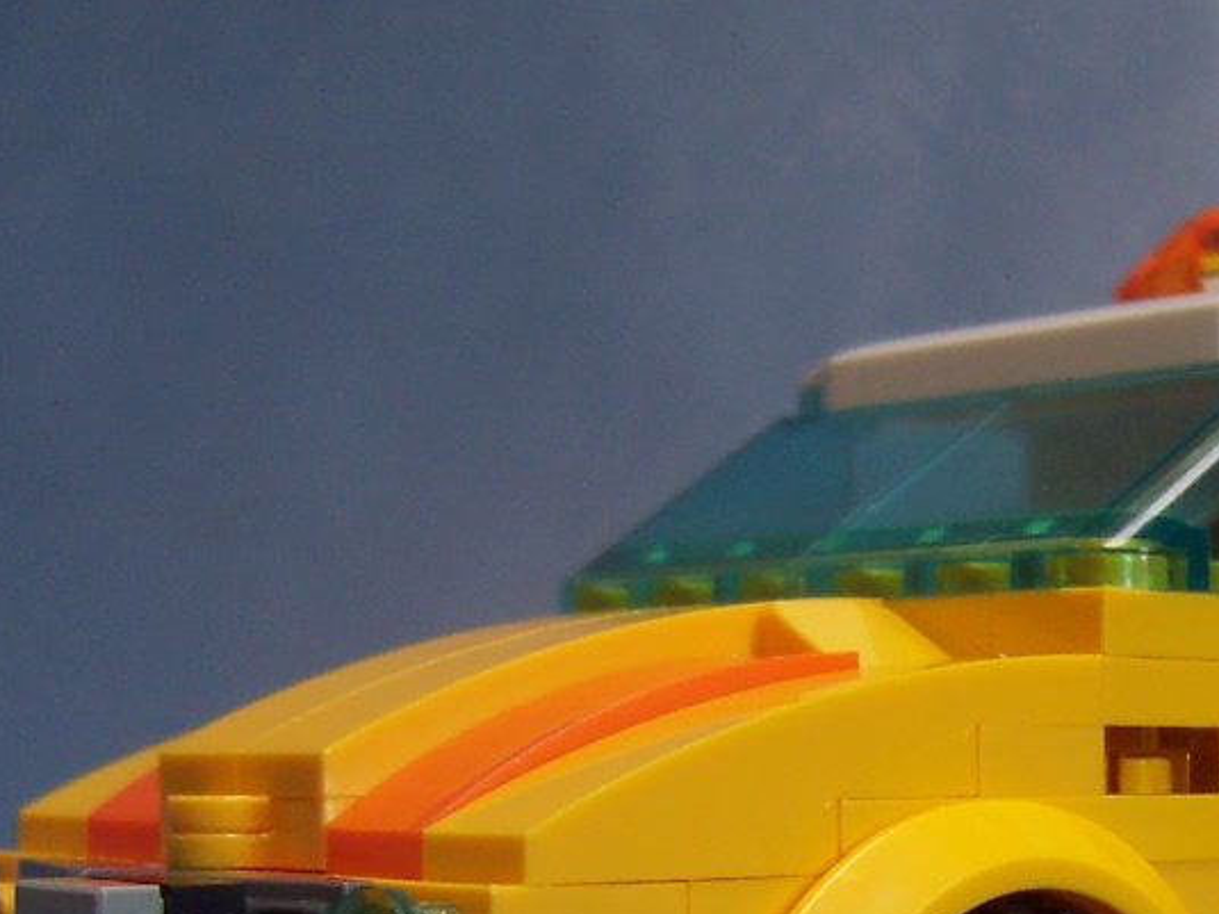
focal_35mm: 83
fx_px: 2922
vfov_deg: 17.6
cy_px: 786
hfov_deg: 23.1
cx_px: 1057
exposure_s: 1/45
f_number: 2.8
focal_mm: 5.6
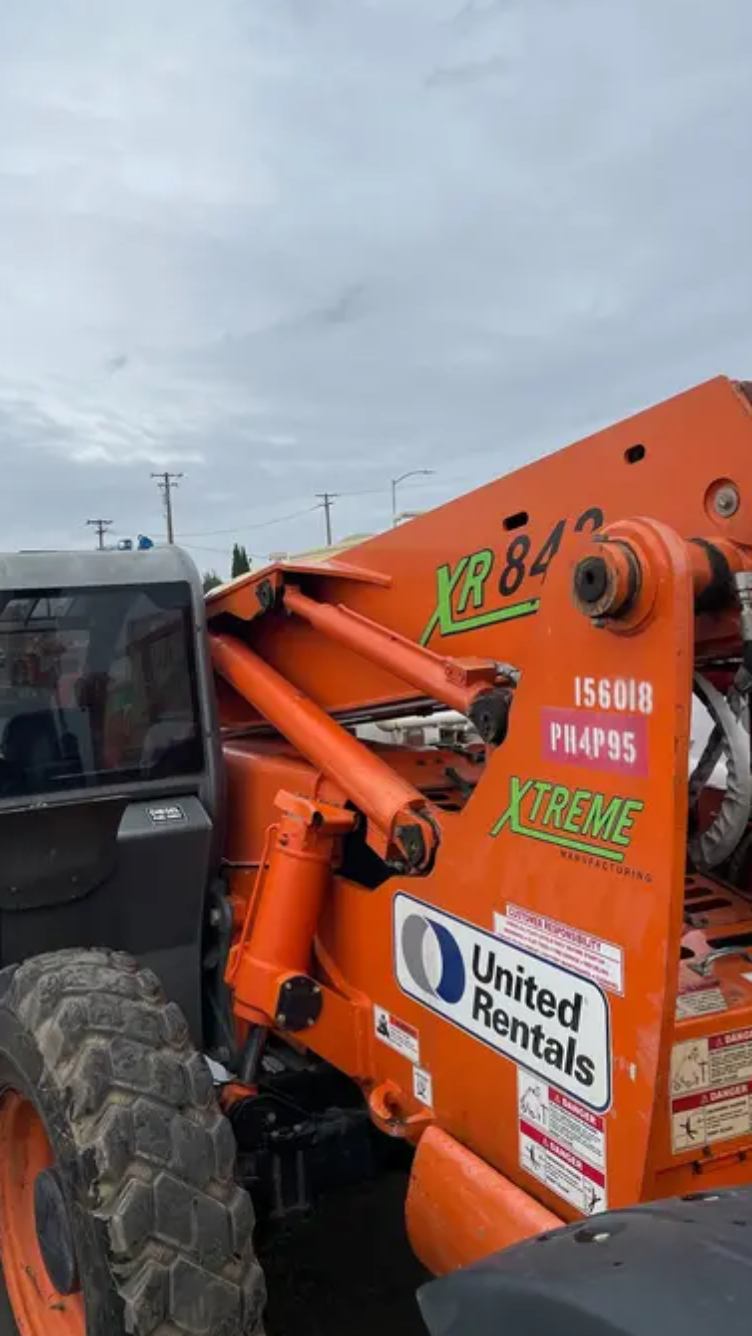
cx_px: 259
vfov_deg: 62.6
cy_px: 653
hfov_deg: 37.4
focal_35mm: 31
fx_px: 1099
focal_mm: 4.2
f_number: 1.6
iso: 32
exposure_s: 1/3205
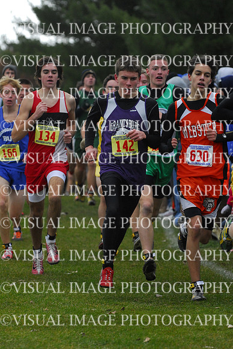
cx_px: 116
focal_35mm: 240
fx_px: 2324
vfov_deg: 8.6
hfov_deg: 5.7
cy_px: 174
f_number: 4
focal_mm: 160
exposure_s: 1/640
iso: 800
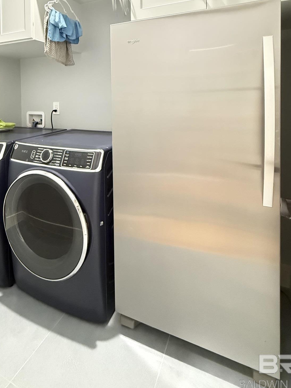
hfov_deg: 60.5
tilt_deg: -1.6
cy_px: 106
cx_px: 115
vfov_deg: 72.0
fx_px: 247
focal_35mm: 22
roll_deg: +0.2
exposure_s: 1/40
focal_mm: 2.22
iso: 1250
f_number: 2.2
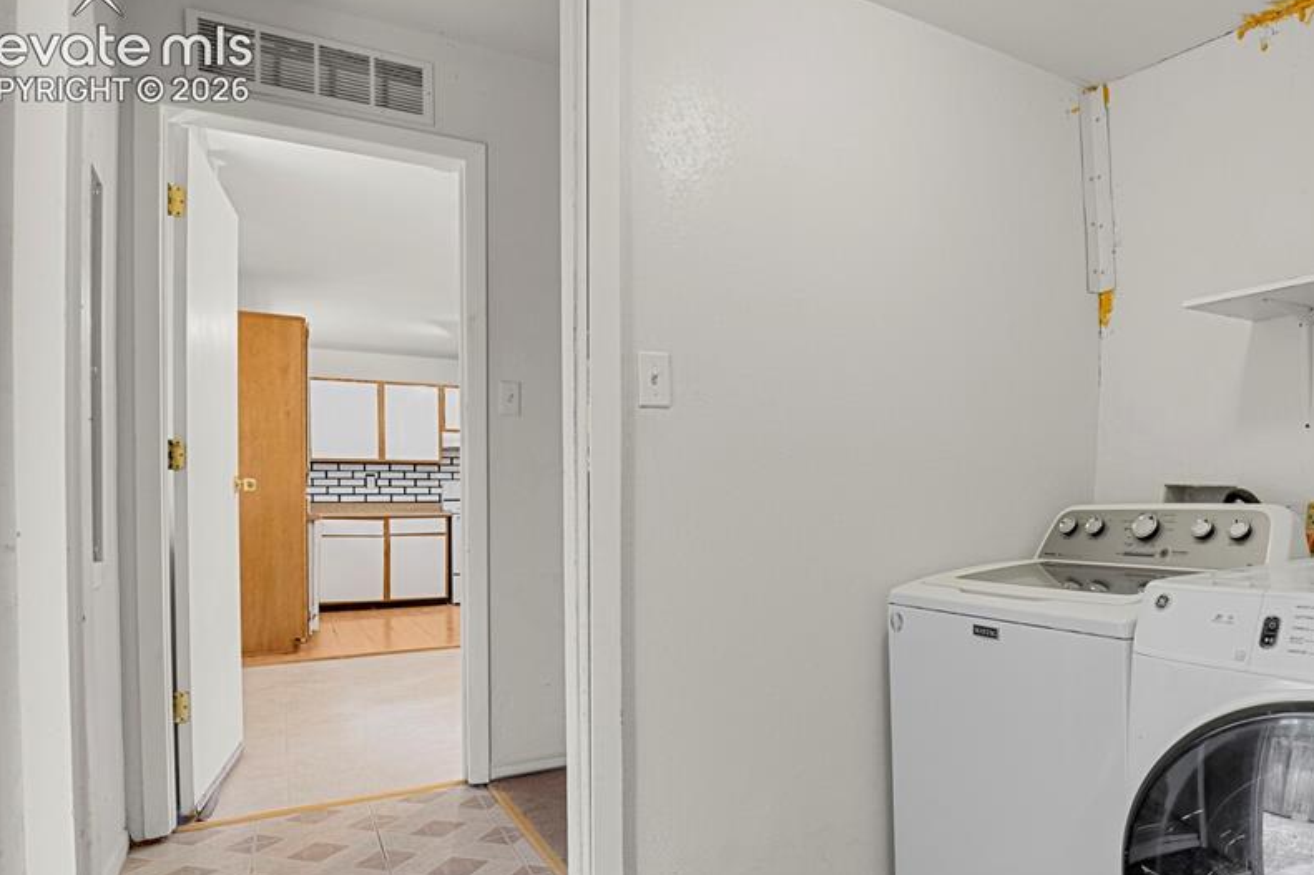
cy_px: 521
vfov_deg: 56.8
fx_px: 803
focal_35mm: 22
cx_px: 779
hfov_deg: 77.8
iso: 12800
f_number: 8
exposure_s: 1/20
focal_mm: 17
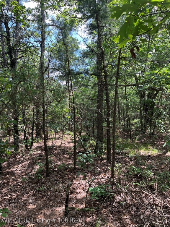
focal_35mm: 26
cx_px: 85
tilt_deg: -0.6
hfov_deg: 53.1
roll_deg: +0.1
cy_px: 114
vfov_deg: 67.3
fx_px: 170
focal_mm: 5.1
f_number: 1.6
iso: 50
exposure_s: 1/418
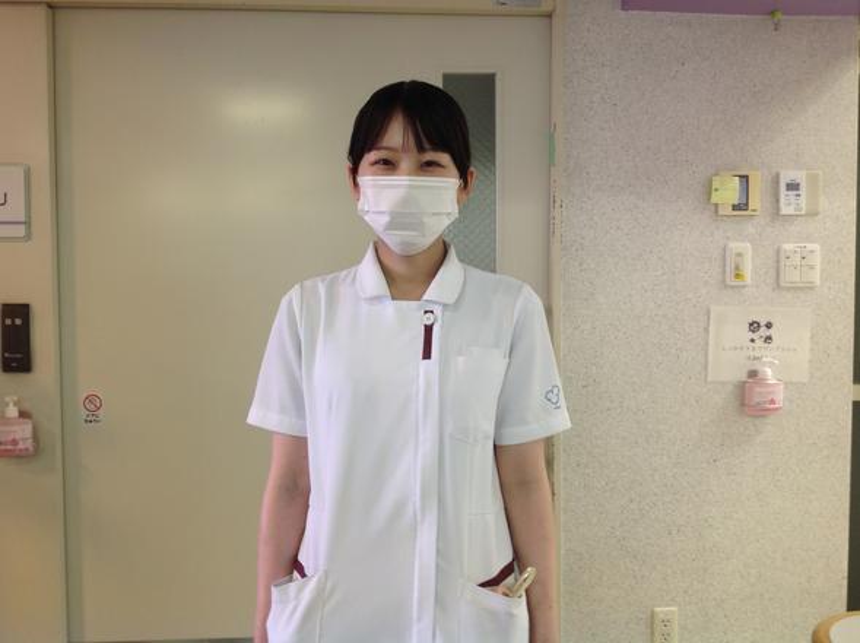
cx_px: 430
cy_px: 322
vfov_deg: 40.6
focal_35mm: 35
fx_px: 868
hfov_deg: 52.7
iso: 50
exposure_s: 1/15
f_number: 2.4
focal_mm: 4.28
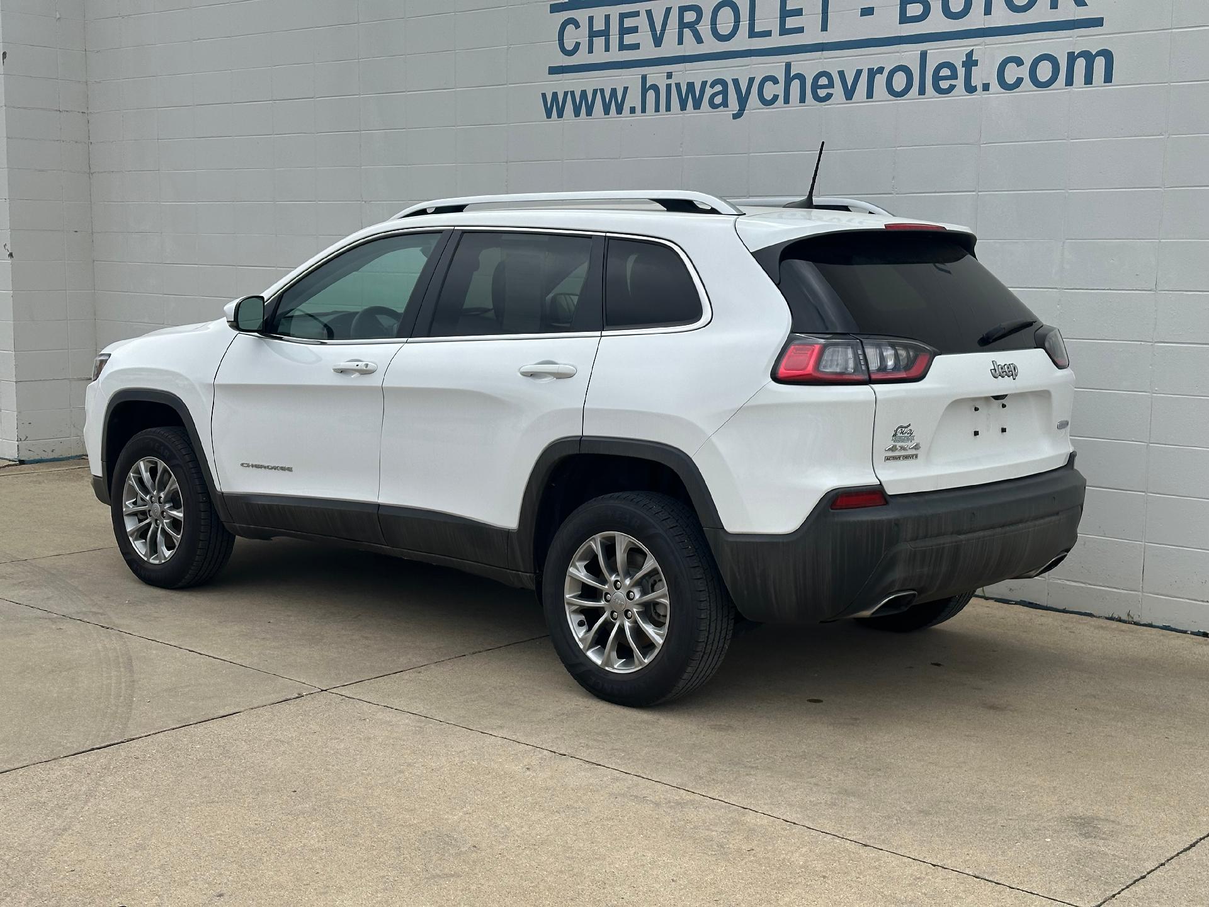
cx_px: 604
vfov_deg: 30.3
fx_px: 1676
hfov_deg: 39.7
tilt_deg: -6.6
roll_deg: -1.1
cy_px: 454
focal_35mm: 48
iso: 64
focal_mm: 6.86
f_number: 1.78
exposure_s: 1/3058
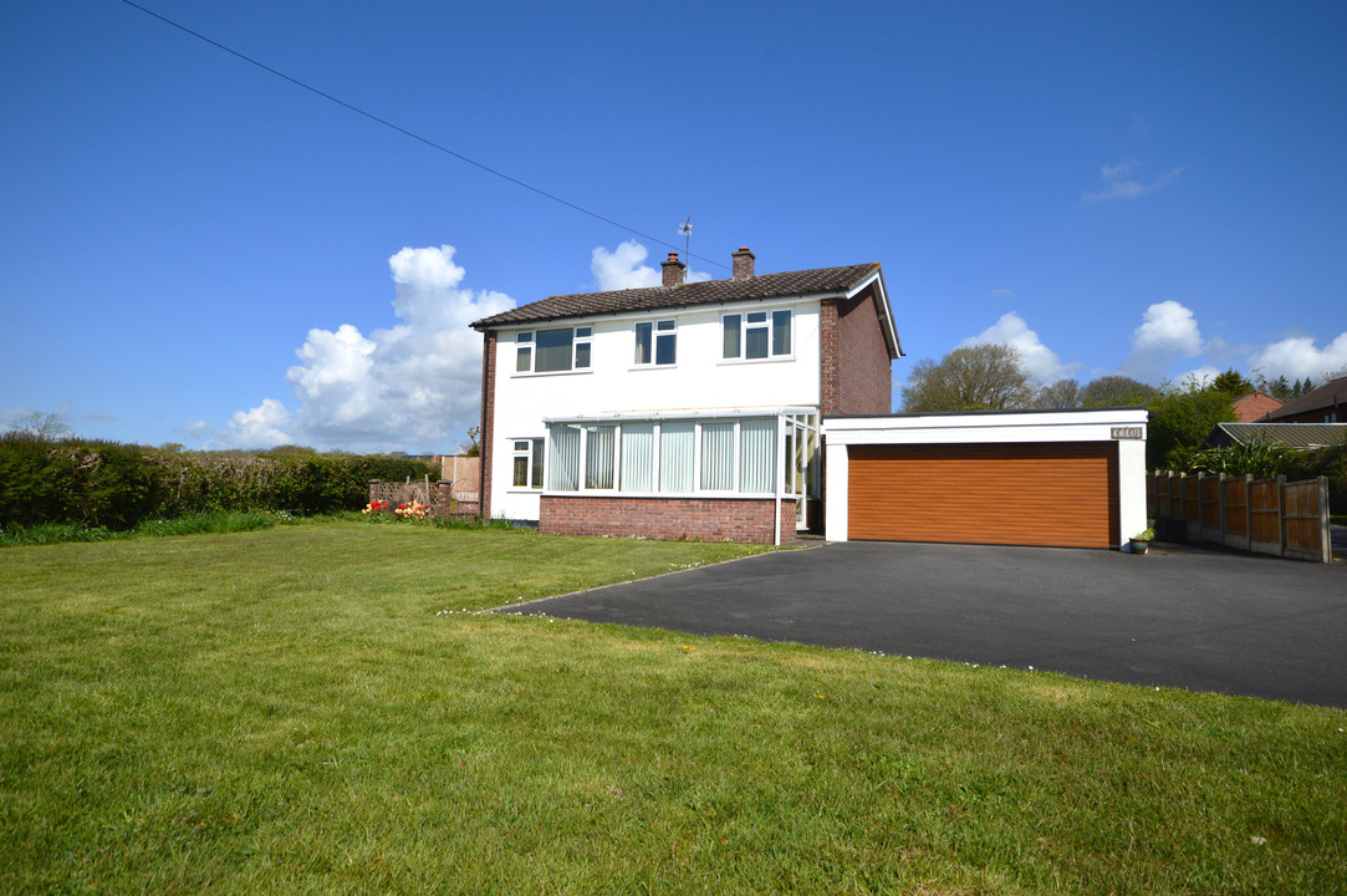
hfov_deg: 81.3
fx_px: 785
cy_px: 448
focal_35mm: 21
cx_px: 674
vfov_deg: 59.4
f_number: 11
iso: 180
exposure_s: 1/500
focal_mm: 14
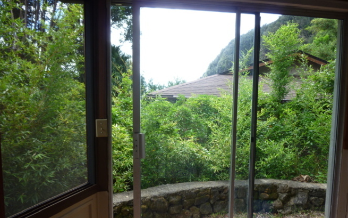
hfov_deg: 68.4
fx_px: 256
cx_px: 175
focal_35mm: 27
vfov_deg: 45.9
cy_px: 125
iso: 80
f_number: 3.3
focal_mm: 4.5
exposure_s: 1/125
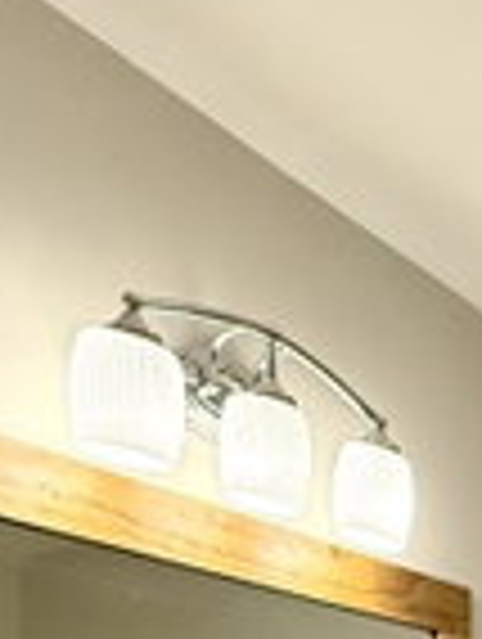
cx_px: 615
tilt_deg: -1.1
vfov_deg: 25.5
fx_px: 1166
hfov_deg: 21.3
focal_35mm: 63
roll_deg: -0.3
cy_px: 873
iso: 200
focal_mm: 2.22
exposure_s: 1/120
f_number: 2.2
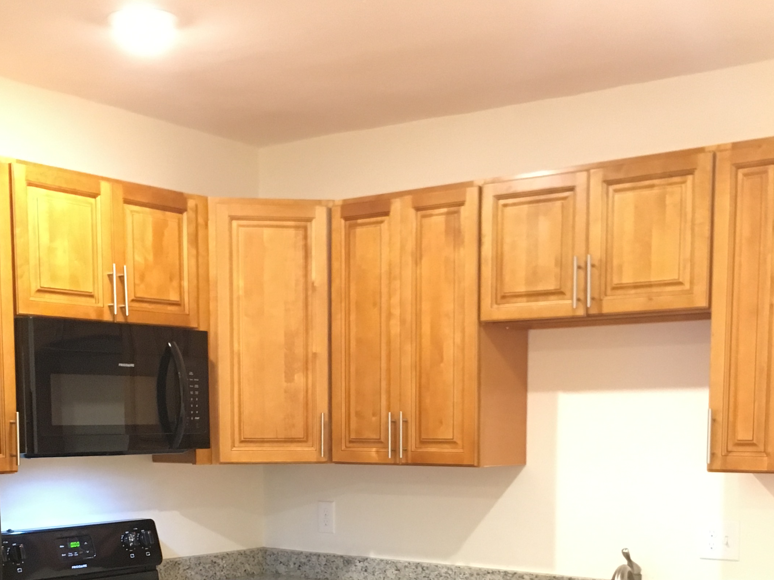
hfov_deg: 34.9
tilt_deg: -7.2
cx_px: 359
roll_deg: -0.7
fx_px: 1230
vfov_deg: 25.6
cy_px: 538
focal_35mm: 55
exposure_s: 1/24
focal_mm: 4.15
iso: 200
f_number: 2.2
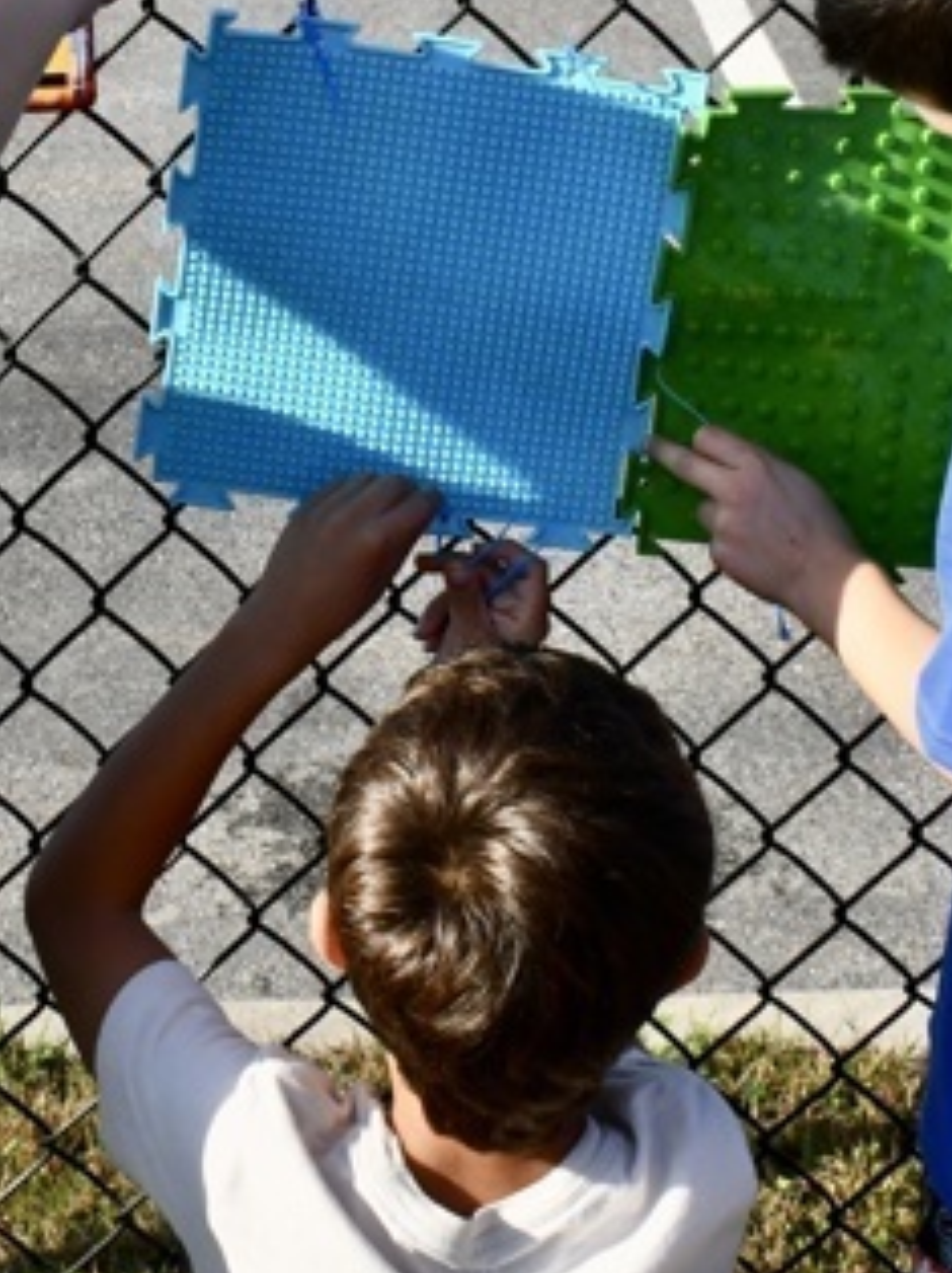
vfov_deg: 19.9
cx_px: 126
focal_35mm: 98
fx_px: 3598
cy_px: 379
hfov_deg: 14.9
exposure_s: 1/640
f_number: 13
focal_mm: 27
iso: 1000
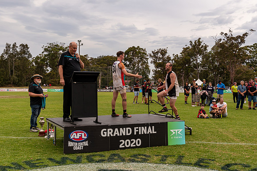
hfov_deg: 47.9
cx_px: 128
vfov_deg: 33.0
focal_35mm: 40
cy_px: 86
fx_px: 289
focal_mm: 27
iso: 400
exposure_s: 1/400
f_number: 6.3
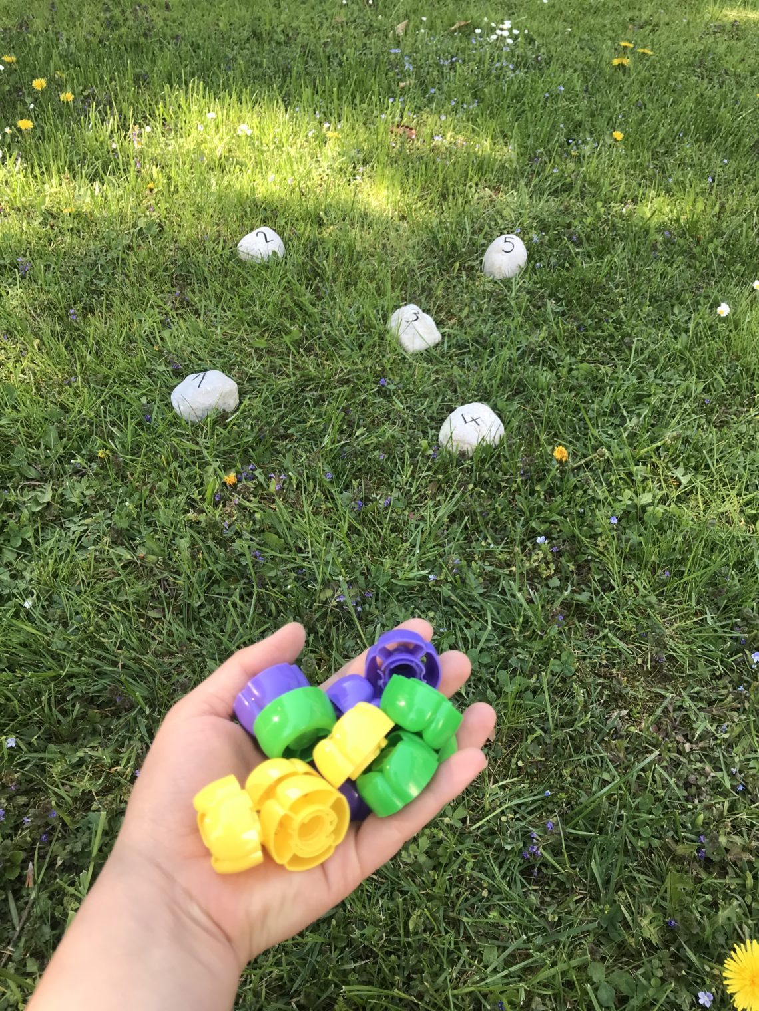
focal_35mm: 28
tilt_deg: -41.7
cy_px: 506
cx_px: 380
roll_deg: -2.2
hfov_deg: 49.7
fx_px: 819
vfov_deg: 63.4
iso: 20
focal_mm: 3.99
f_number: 1.8
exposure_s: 1/126
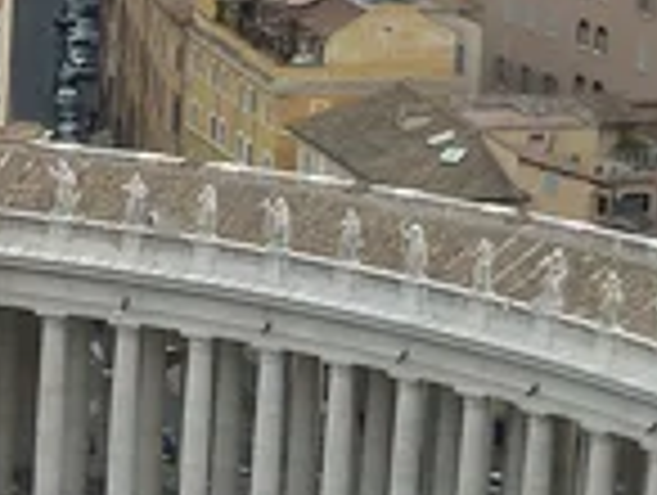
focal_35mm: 367
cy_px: 274
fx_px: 6977
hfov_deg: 5.2
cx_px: -1116
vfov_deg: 4.1
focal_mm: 11
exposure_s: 1/320
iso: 80
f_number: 4.1
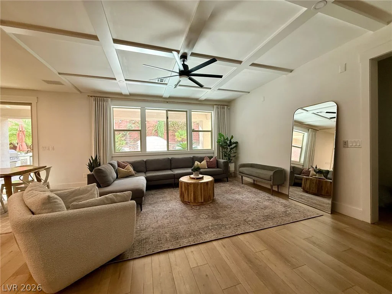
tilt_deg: -2.2
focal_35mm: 14
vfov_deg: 85.7
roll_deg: +0.6
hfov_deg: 102.1
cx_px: 196
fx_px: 159
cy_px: 147
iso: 160
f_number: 2.2
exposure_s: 1/120
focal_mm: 2.22
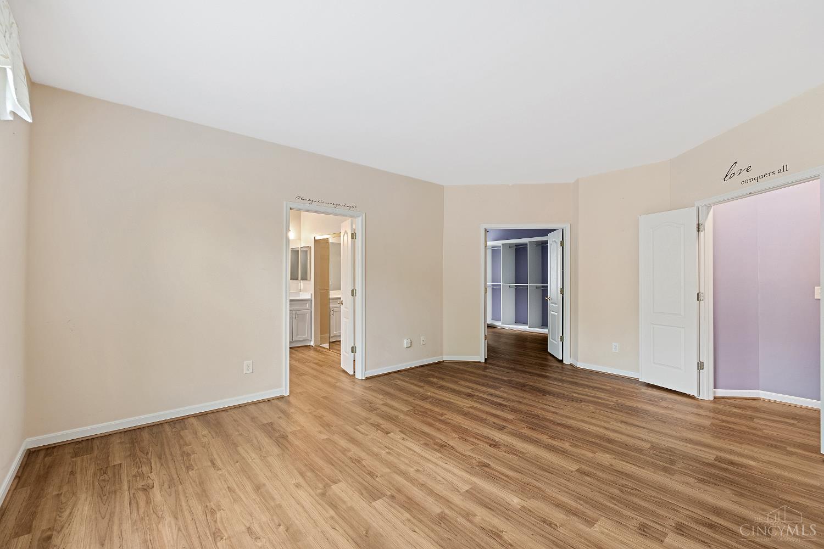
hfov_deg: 100.4
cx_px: 412
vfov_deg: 77.3
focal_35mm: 15
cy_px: 274
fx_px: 343
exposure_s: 1/2.5
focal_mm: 10
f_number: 6.3
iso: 400
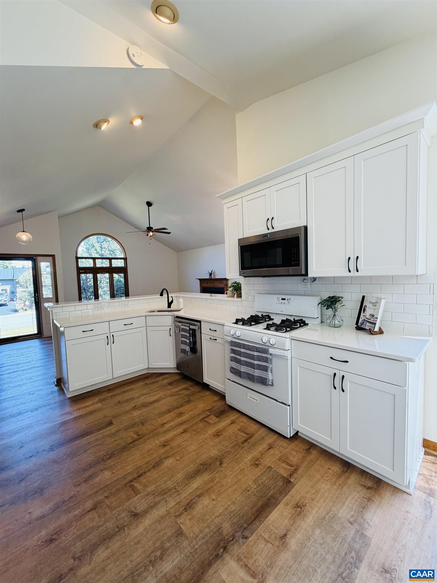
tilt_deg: -4.1
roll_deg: +1.5
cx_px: 218
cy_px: 292
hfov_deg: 85.7
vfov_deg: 102.1
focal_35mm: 14
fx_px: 236
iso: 125
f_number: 2.2
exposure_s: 1/120
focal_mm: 2.22
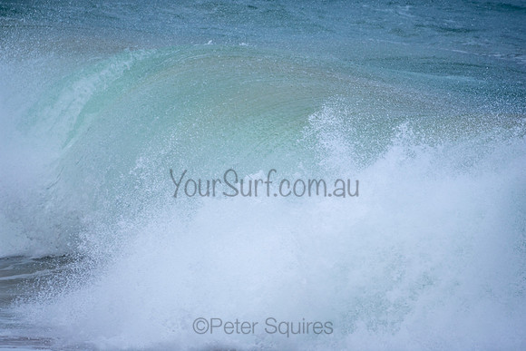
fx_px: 10960
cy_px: 176
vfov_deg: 1.8
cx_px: 263
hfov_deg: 2.7
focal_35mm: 750
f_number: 5.6
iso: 220
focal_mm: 500
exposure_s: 1/640
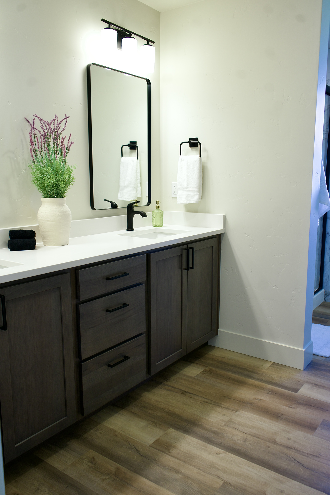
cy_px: 248
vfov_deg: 61.9
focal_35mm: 30
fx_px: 412
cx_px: 165
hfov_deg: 43.6
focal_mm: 29
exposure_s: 1/60
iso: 320
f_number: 4
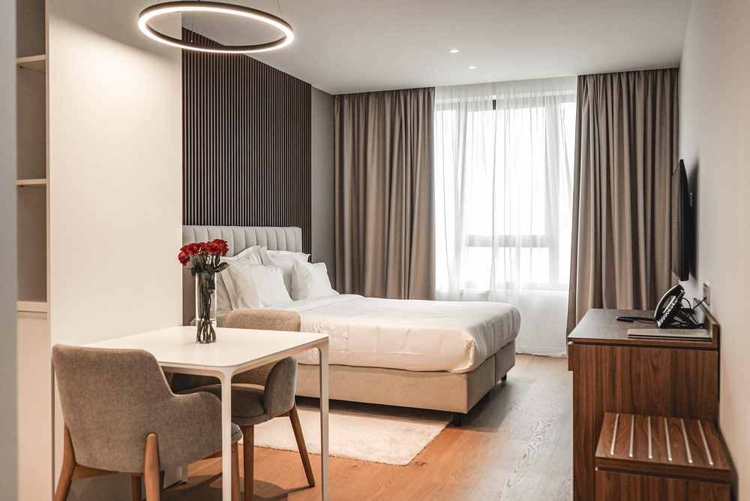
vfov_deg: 41.1
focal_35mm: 32
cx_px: 375
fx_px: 667
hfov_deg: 58.7
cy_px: 250
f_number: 4
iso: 160
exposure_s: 1/100
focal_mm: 32
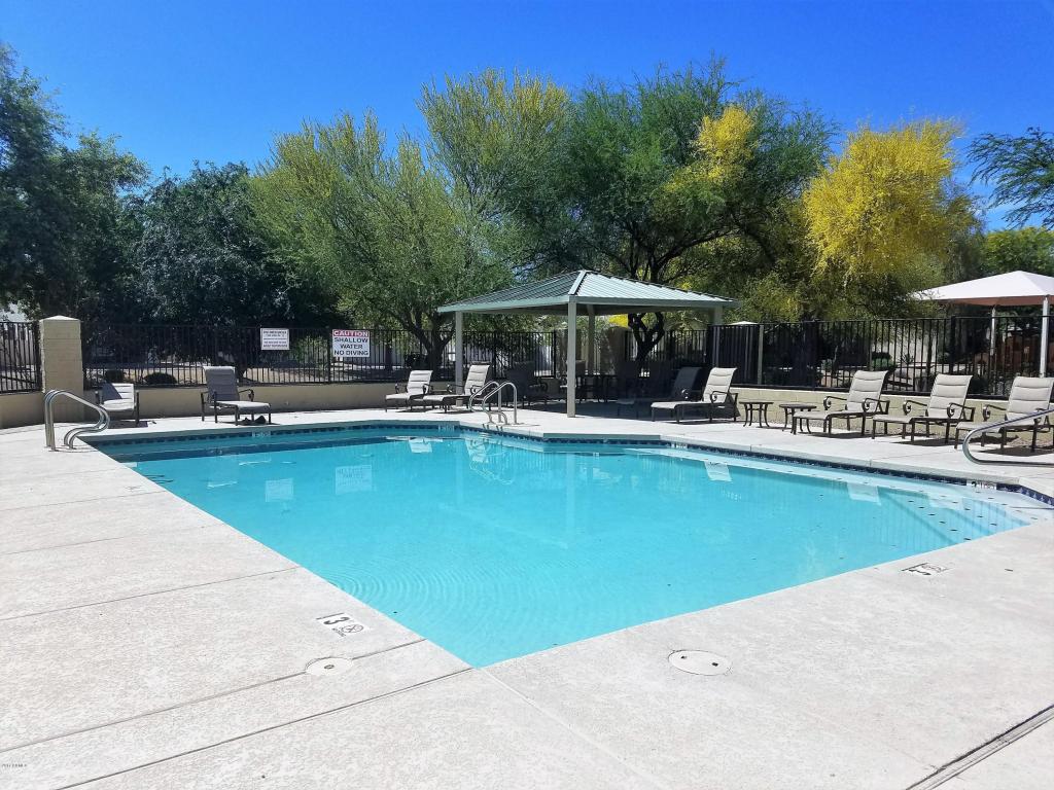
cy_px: 395
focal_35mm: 26
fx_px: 792
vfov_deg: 53.1
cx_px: 527
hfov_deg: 67.3
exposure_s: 1/4096
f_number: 1.7
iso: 50
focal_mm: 4.2
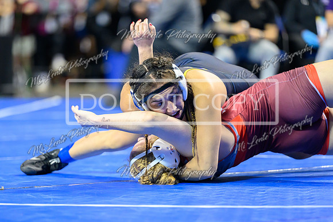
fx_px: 2074
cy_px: 133
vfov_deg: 6.1
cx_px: 147
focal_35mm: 224
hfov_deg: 9.2
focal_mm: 175
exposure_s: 1/800
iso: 3200
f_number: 2.8
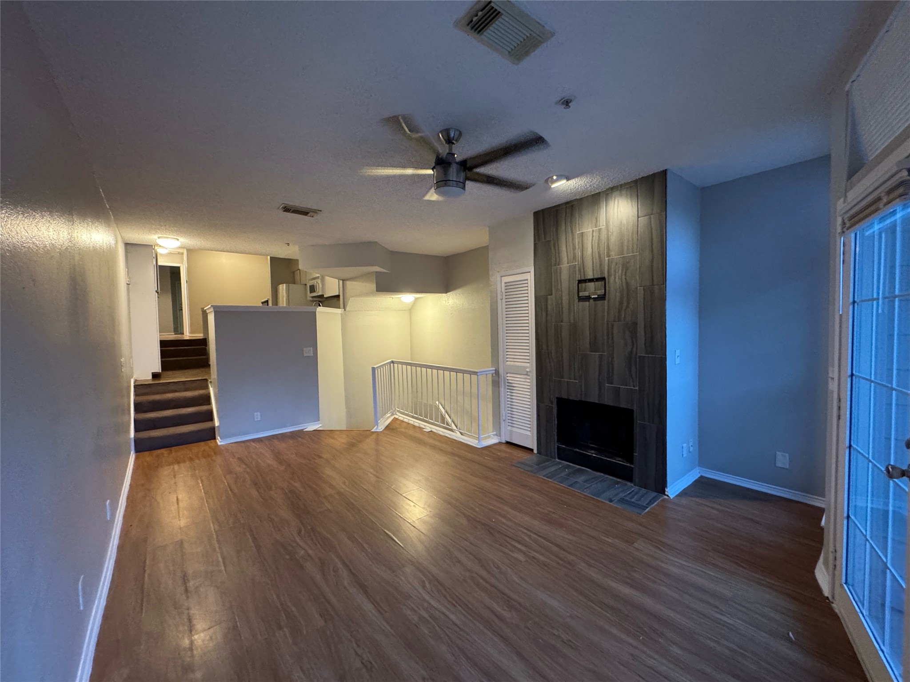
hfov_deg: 102.1
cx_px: 455
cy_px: 341
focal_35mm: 14
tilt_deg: -3.5
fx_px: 368
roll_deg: +1.8
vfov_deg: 85.7
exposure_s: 1/60
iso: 640
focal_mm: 2.22
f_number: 2.2
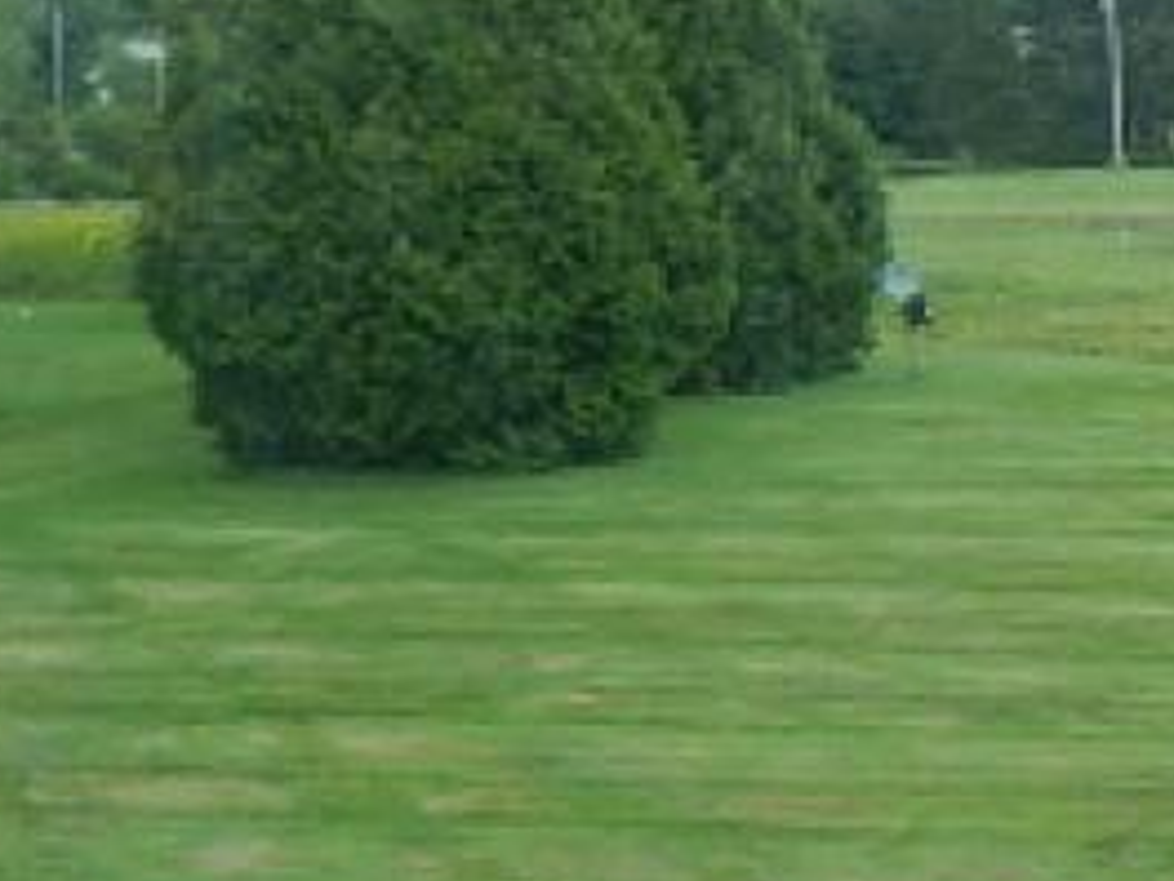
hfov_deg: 16.7
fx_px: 3290
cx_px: 2135
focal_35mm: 97
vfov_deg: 15.2
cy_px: 443
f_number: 3.4
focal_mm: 4.5
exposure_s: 1/500
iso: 125
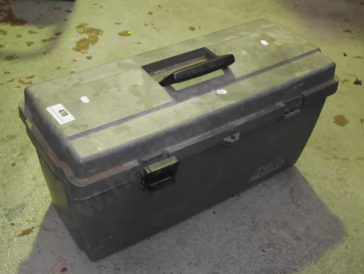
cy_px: 138
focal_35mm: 45
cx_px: 179
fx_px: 473
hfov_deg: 42.1
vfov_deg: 32.2
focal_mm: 22
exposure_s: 1/60
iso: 3200
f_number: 4.9
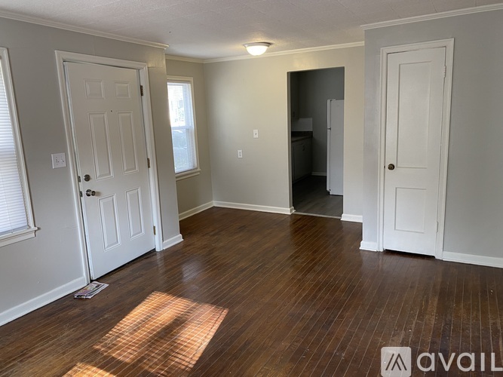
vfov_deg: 53.0
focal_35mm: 26
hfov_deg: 67.3
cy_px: 188
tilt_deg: -9.3
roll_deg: +2.5
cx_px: 252
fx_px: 378
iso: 100
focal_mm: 4.25
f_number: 1.8
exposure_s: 1/60
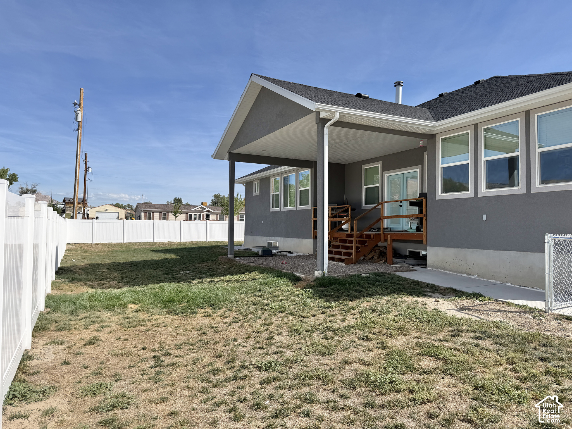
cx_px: 286
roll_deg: +0.1
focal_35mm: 24
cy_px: 214
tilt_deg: +2.6
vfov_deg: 56.8
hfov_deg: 71.6
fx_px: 397
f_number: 1.78
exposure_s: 1/5319
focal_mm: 6.76
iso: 80
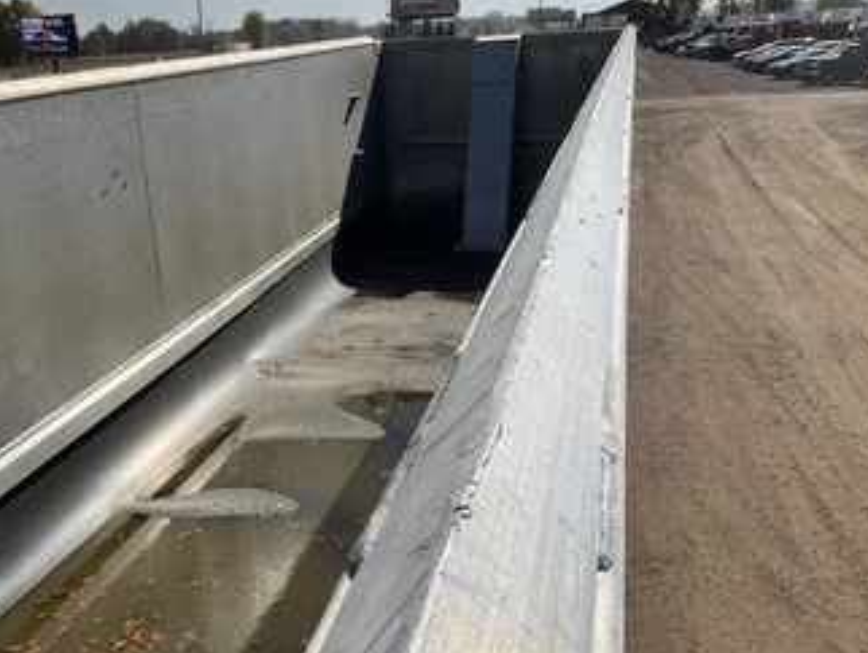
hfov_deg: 51.1
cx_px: 364
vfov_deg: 39.7
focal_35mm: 36
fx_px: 903
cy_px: 332
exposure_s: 1/3788
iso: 25
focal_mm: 3
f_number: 1.8
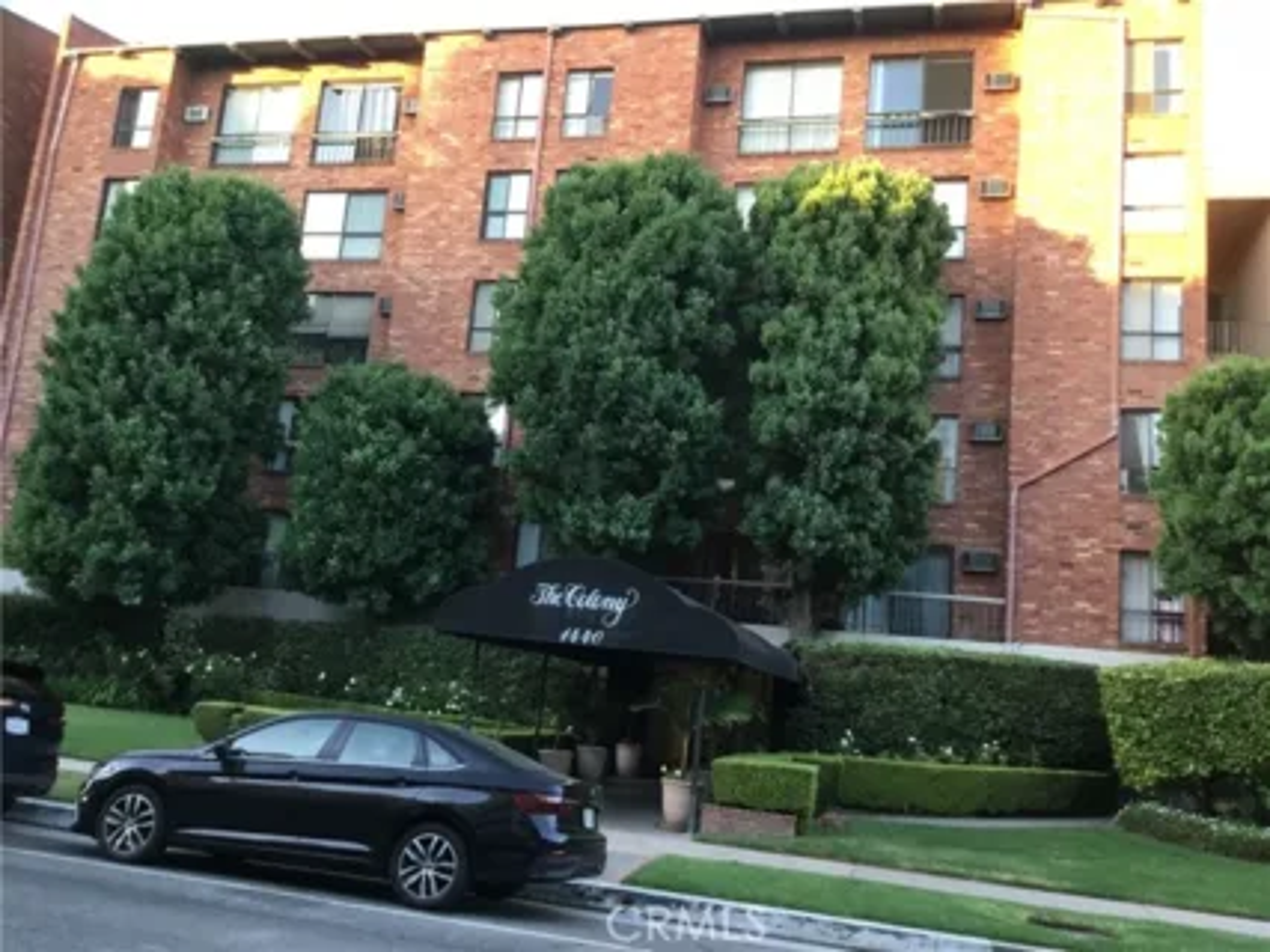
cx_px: 635
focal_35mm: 31
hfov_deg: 58.4
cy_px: 476
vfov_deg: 45.4
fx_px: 1137
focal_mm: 3.3
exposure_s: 1/30
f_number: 2.4
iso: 32
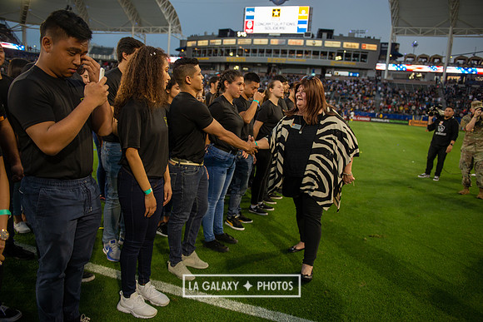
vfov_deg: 49.6
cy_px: 161
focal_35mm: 26
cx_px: 242
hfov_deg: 69.4
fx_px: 349
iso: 400
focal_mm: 26
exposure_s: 1/500
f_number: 2.8
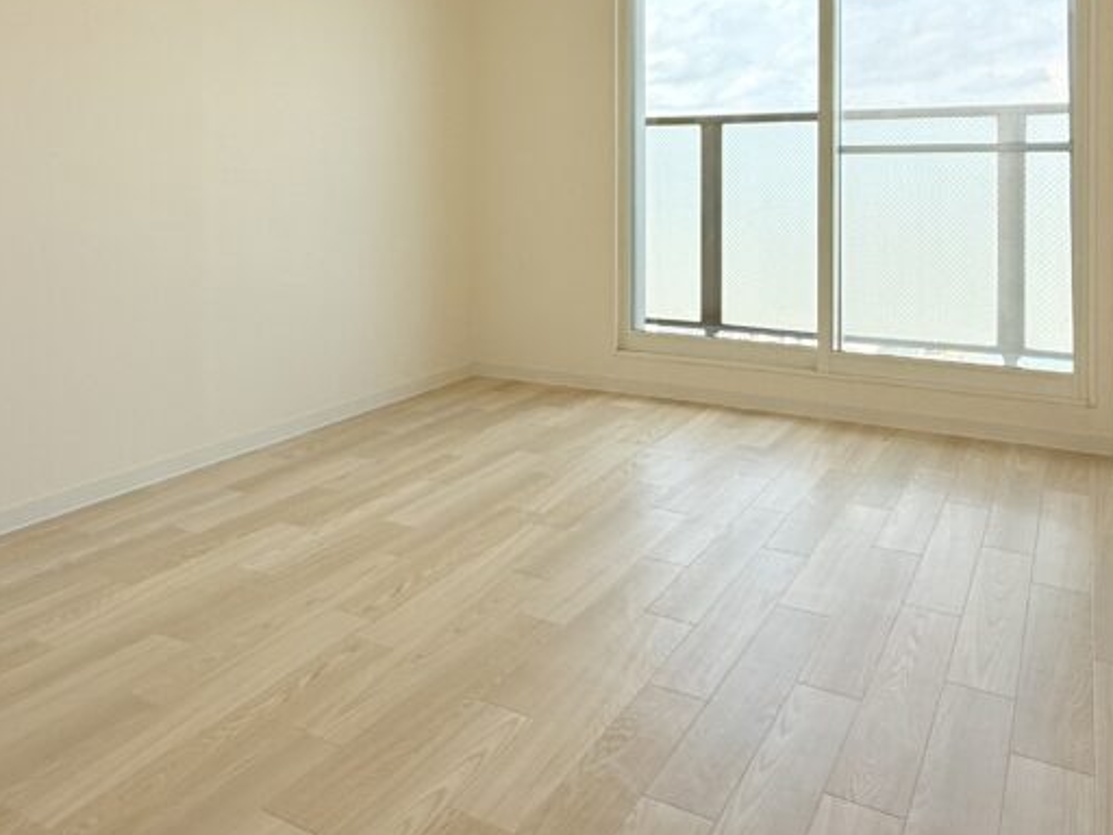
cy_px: 183
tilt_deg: -1.1
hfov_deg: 63.3
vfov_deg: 47.4
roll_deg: -0.1
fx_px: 900
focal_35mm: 28
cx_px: 620
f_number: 2.2
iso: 64
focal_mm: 2.22
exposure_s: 1/455
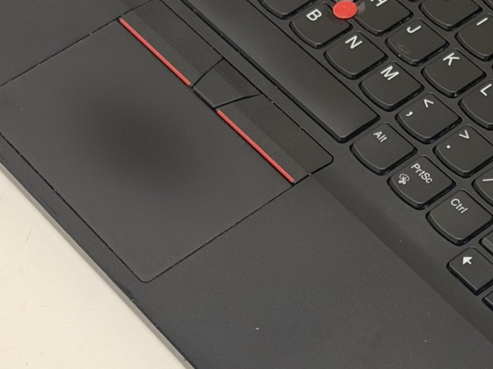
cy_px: 101
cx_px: 433
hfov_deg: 14.9
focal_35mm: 131
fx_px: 1866
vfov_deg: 11.3
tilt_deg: -47.3
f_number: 1.78
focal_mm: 6.76
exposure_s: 1/50
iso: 160
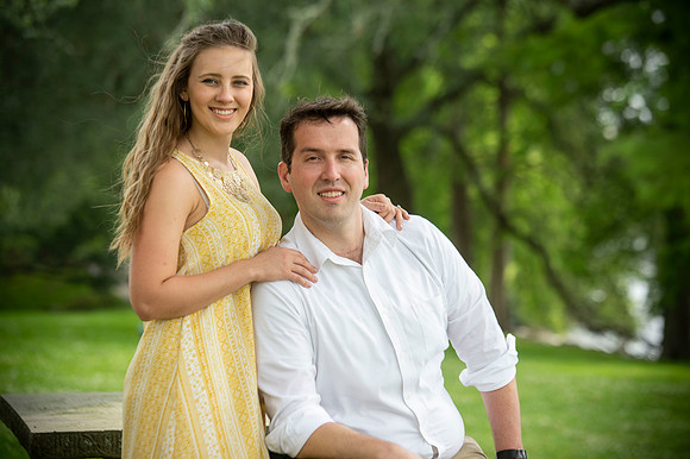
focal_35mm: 135
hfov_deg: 15.2
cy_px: 230
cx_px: 345
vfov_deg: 10.1
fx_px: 2586
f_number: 5
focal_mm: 135
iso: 125
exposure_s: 1/125
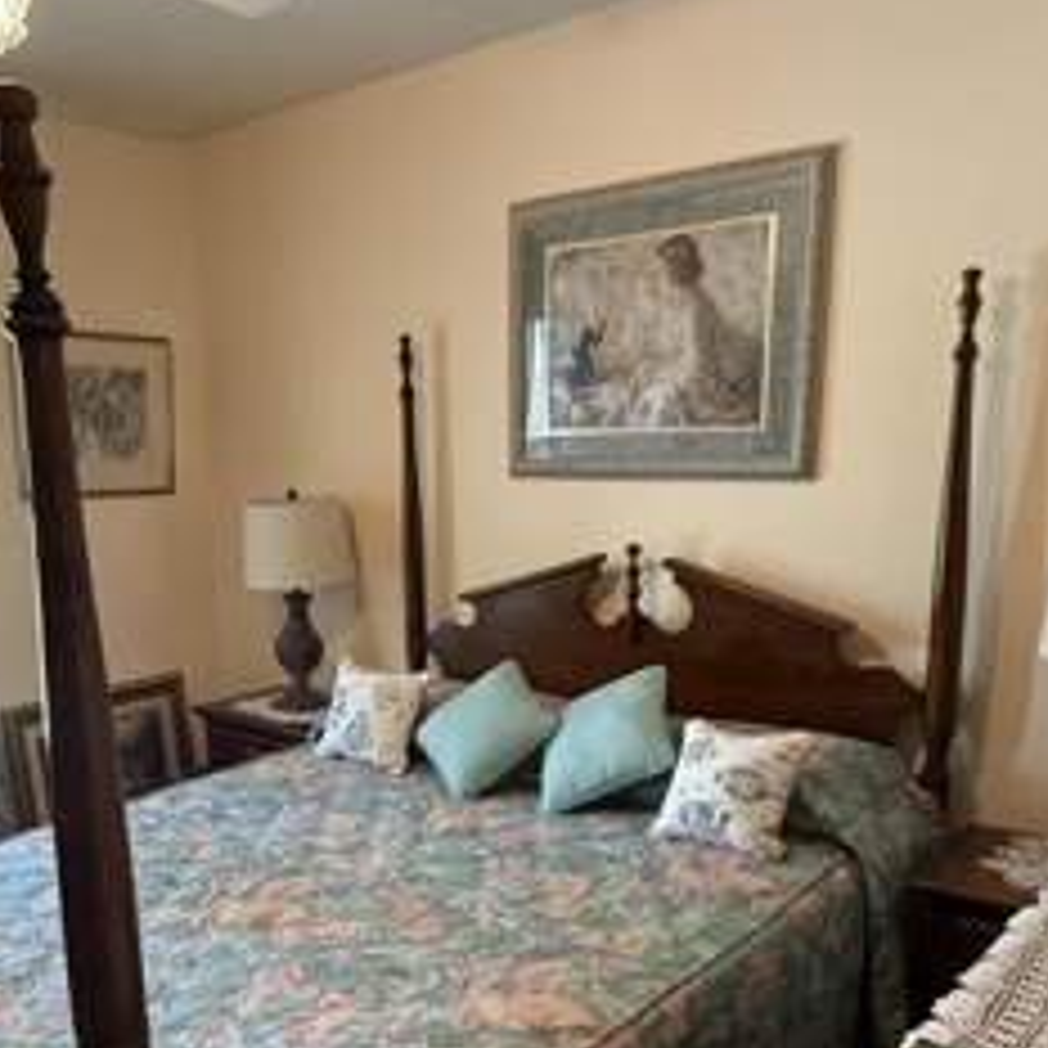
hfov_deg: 47.7
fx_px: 1165
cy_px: 738
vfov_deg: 47.3
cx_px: 355
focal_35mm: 34
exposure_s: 1/60
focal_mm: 2.22
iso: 400
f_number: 2.2
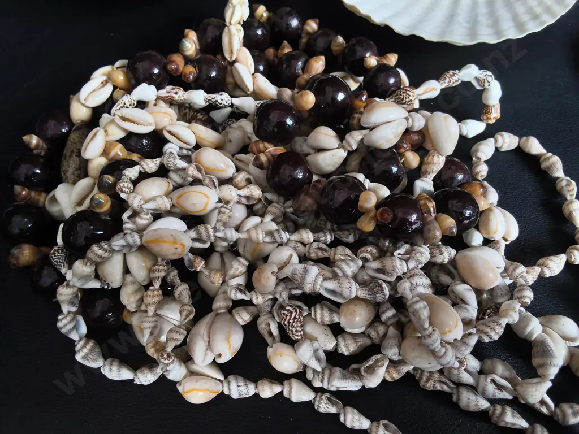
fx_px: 452
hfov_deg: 65.3
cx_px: 290
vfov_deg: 51.4
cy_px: 217
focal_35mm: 27
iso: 40
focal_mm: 2.87
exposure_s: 1/100
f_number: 2
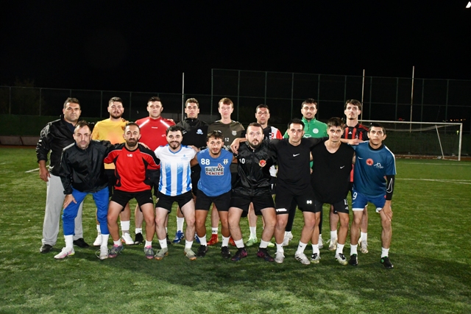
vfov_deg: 34.2
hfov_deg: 49.5
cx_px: 236
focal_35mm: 39
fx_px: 510
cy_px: 157
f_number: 3.8
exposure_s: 1/60
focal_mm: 26
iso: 6400
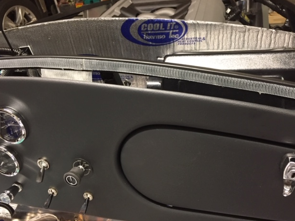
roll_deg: +10.3
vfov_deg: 46.8
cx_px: 147
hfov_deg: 60.0
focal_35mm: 30
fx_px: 256
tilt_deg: -33.7
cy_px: 111
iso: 200
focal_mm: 4.15
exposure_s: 1/30
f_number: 2.2
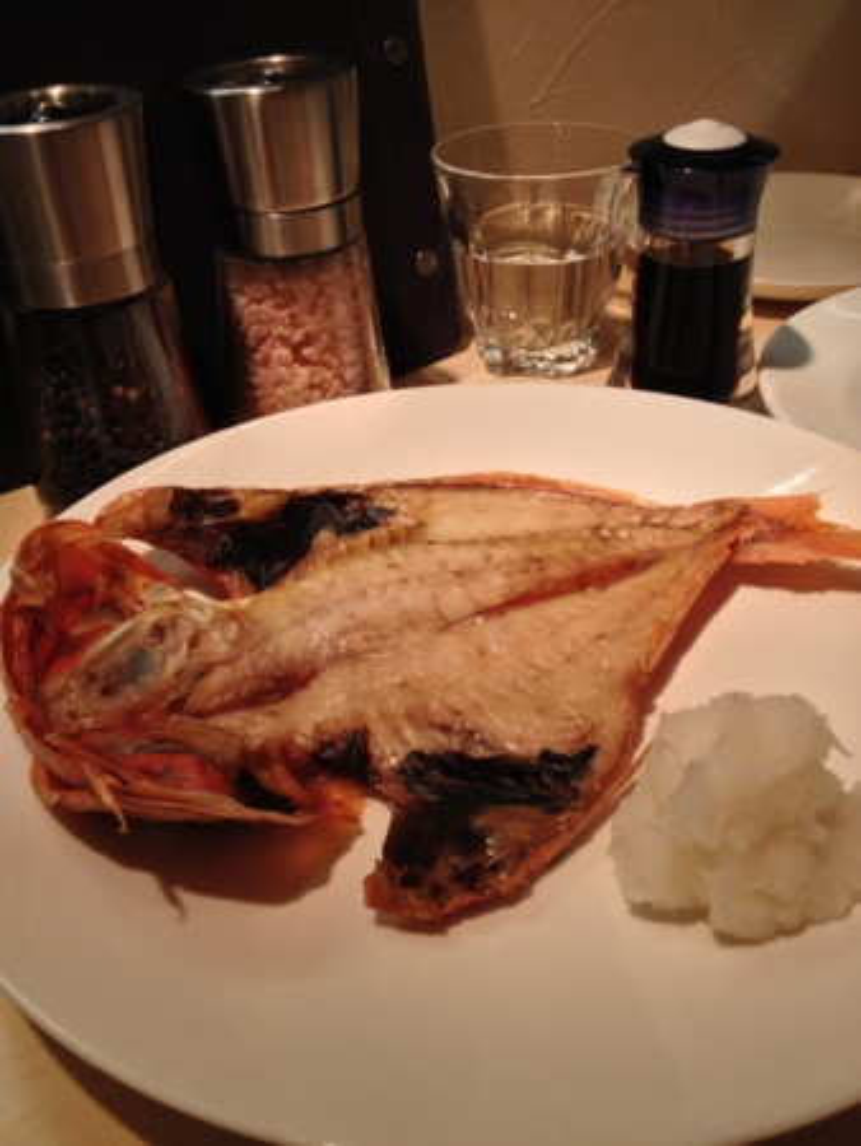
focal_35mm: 35
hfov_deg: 40.7
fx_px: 1160
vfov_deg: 52.6
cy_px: 573
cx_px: 430
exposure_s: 1/30
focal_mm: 4.28
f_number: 2.4
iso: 50
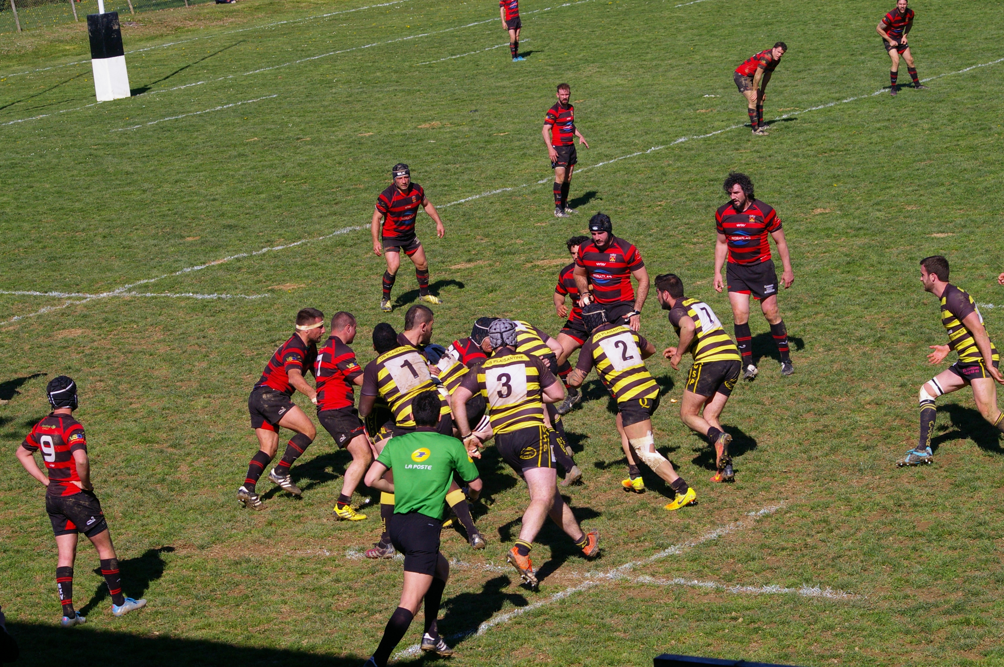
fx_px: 2926
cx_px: 502
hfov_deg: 19.5
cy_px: 334
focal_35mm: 105
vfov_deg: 13.0
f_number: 11
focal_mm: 70
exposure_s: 1/750
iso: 400
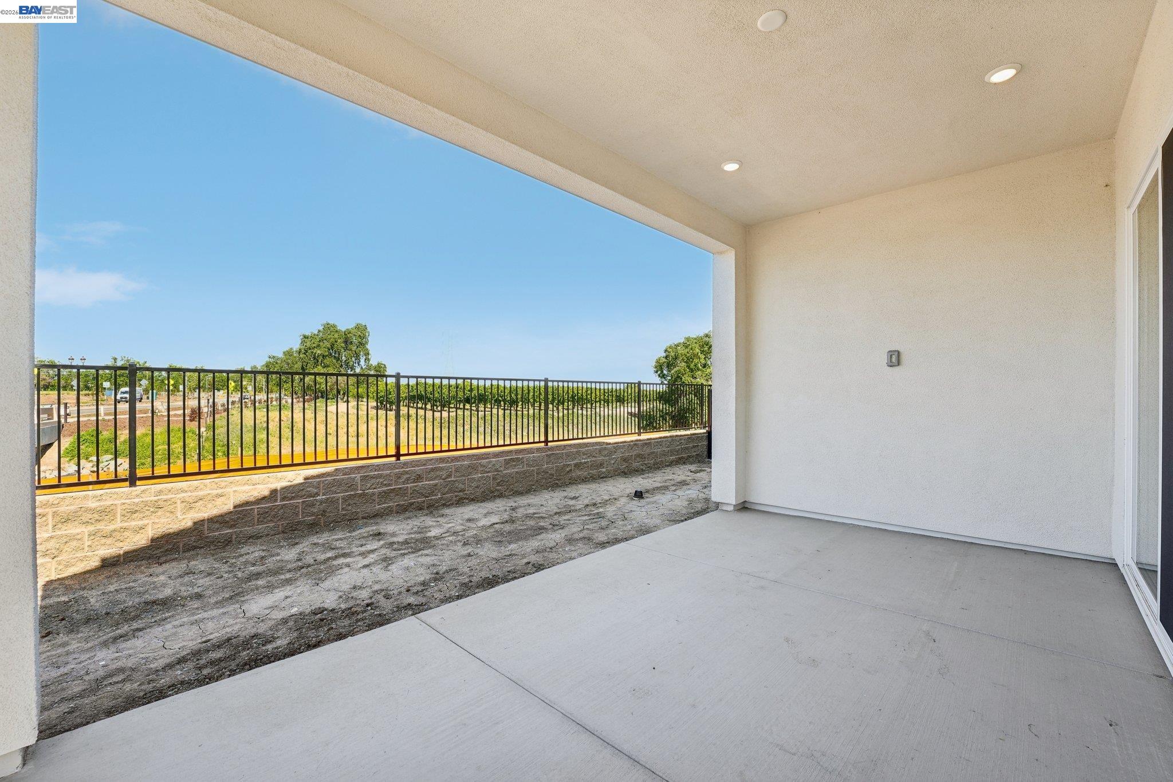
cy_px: 391
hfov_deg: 104.3
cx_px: 586
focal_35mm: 14
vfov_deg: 81.2
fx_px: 456
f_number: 8
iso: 640
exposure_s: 1/250
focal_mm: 14
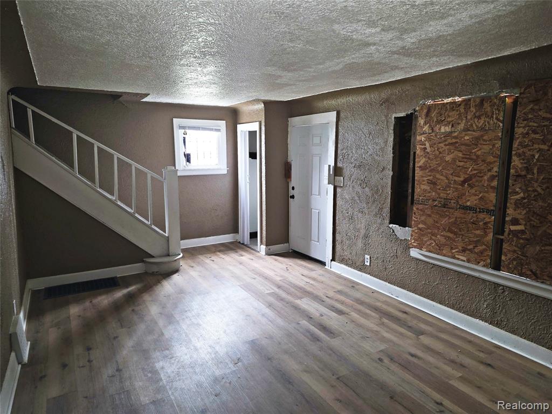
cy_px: 207
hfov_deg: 73.9
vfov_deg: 58.9
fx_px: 367
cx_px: 276
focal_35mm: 23
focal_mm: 6.25
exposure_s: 1/15
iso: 125
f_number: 1.7
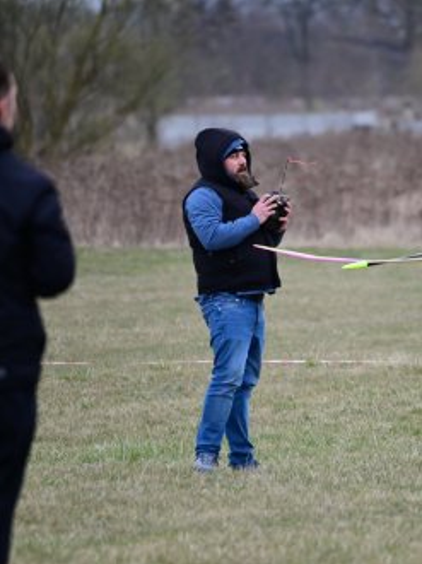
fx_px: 9440
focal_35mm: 580
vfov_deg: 3.4
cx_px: 329
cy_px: 282
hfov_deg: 2.6
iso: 2500
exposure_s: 1/2000
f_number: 6.3
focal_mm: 400
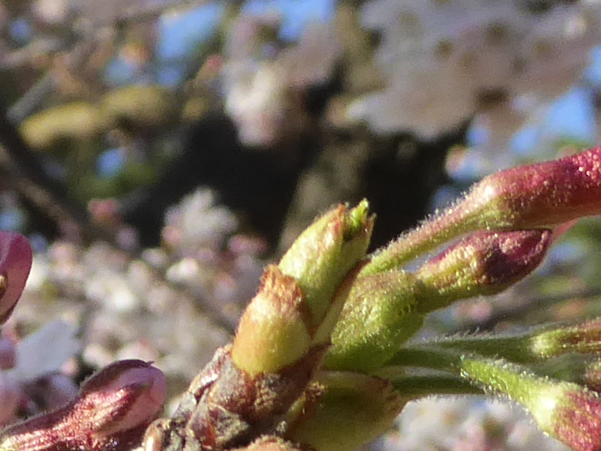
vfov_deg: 10.3
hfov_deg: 13.6
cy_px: 787
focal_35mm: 136
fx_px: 2361
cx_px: -314
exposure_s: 1/500
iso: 160
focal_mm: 4.3
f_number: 3.3
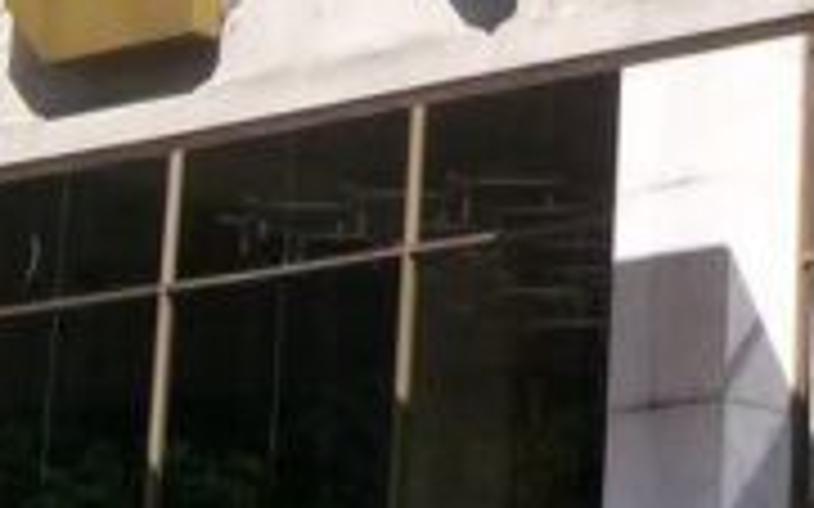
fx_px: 3593
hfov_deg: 12.8
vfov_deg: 7.9
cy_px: -270
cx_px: 769
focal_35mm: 162
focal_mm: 6
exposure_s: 1/454
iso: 80
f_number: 4.8
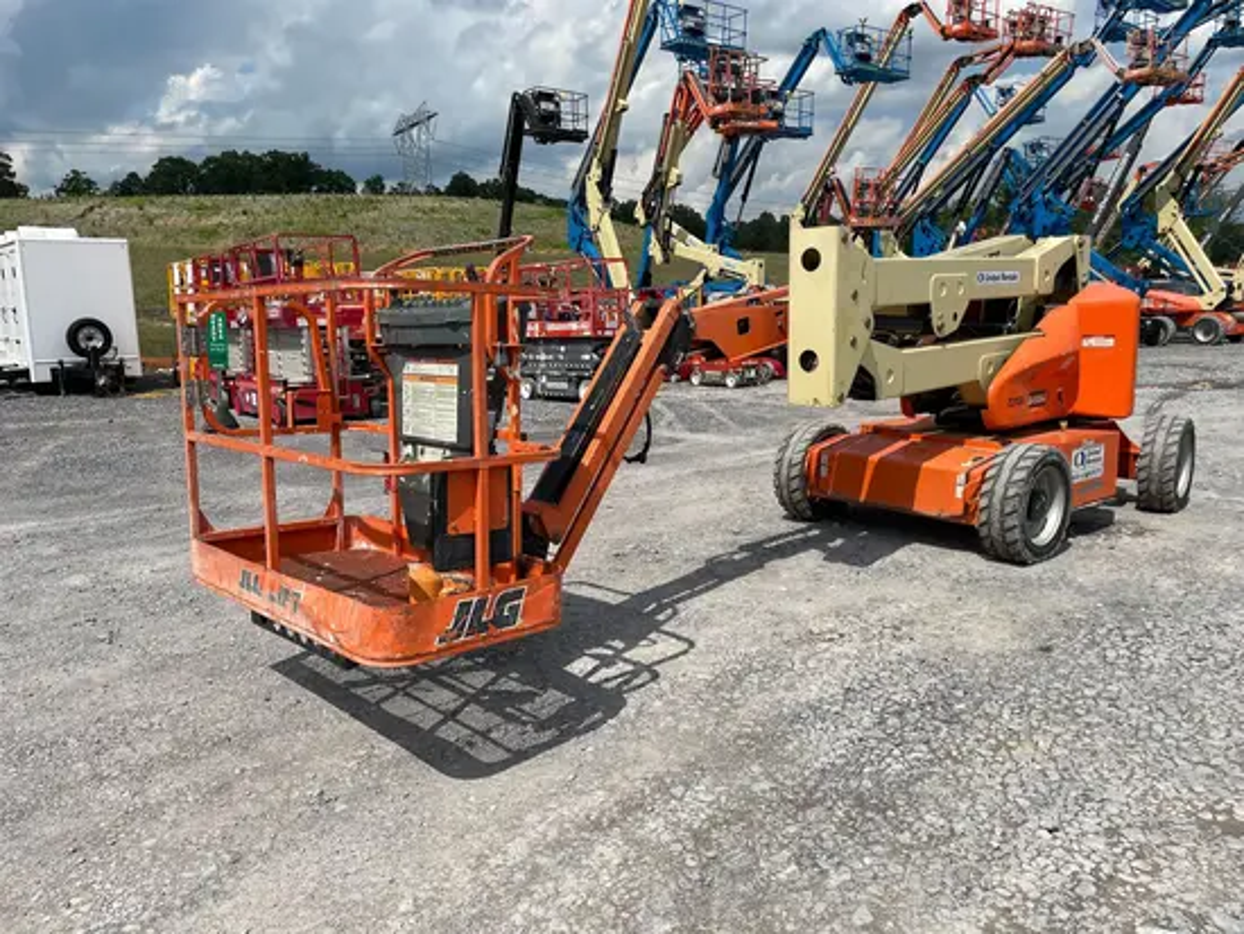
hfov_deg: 67.3
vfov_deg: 53.1
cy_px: 467
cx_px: 622
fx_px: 935
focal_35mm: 26
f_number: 1.6
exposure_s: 1/5814
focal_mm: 4.2
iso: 32
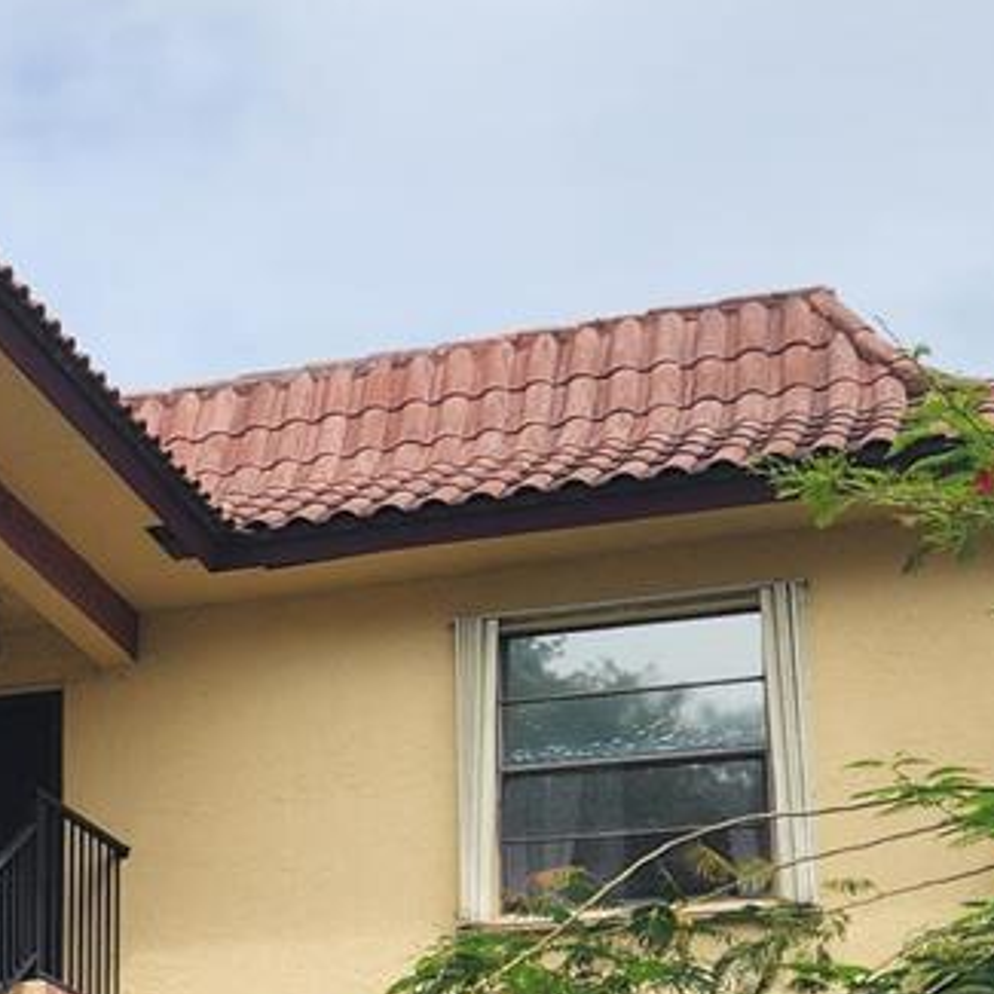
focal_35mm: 100
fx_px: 3249
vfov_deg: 17.1
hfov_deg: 14.5
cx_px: -966
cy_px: 921
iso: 20
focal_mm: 5.4
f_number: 1.8
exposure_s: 1/2240
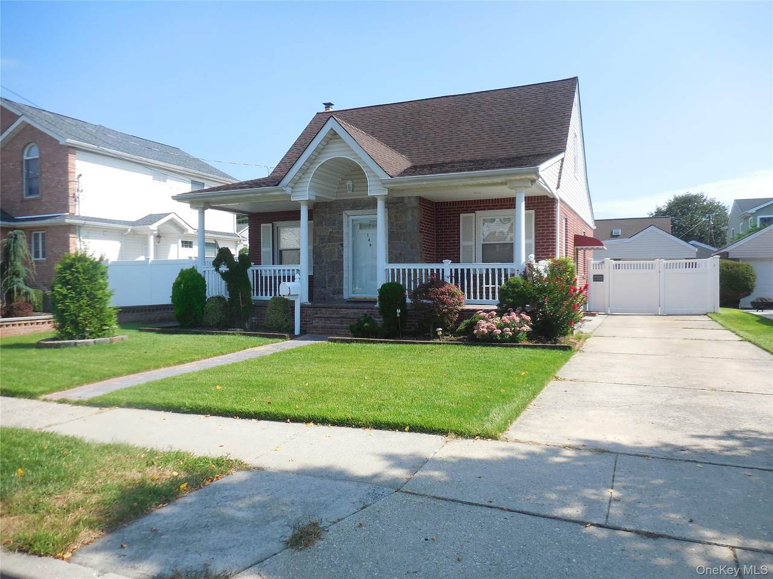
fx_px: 558
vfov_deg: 54.9
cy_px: 290
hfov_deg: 69.4
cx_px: 386
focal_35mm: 25
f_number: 3.7
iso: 125
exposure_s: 1/640
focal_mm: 4.5
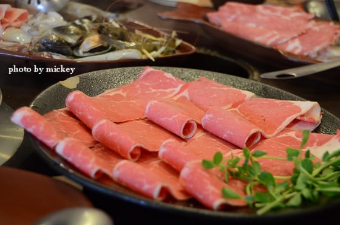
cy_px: 112
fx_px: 650
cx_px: 170
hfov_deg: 29.3
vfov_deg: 19.6
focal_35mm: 69
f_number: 4.5
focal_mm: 46
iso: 1600
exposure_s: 1/100
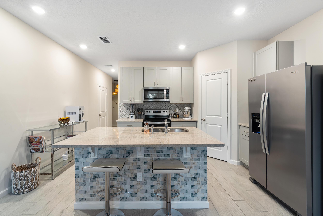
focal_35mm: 14
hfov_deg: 104.3
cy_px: 108
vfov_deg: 81.2
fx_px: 126
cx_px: 162
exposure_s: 1/1.25
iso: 250
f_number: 9
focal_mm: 14
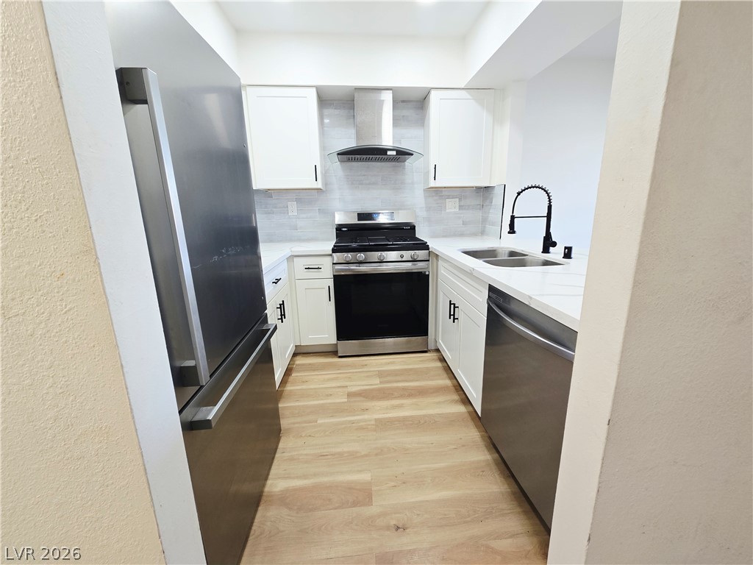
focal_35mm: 13
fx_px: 283
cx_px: 376
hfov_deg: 106.2
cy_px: 282
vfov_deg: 89.9
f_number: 2.2
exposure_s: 1/60
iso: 125
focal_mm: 2.2
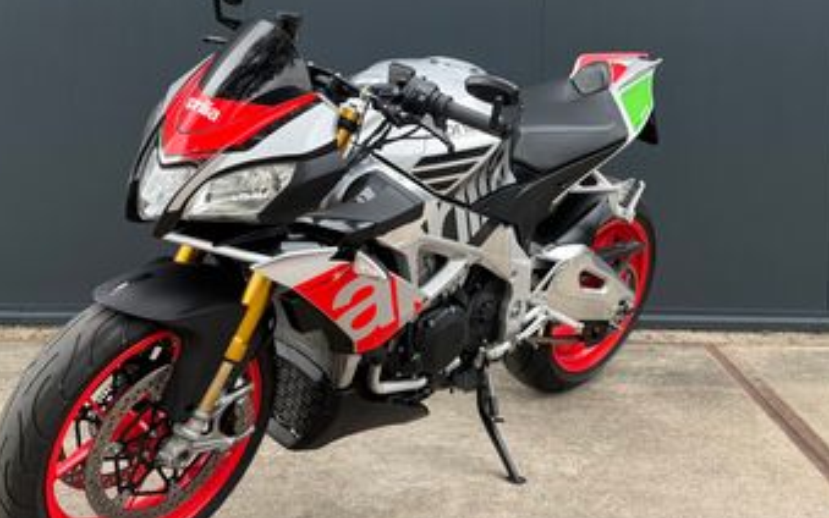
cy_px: 217
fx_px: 678
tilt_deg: -4.2
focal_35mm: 30
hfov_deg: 62.9
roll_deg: -1.0
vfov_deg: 41.7
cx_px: 411
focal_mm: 6.76
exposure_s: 1/121
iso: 200
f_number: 1.78
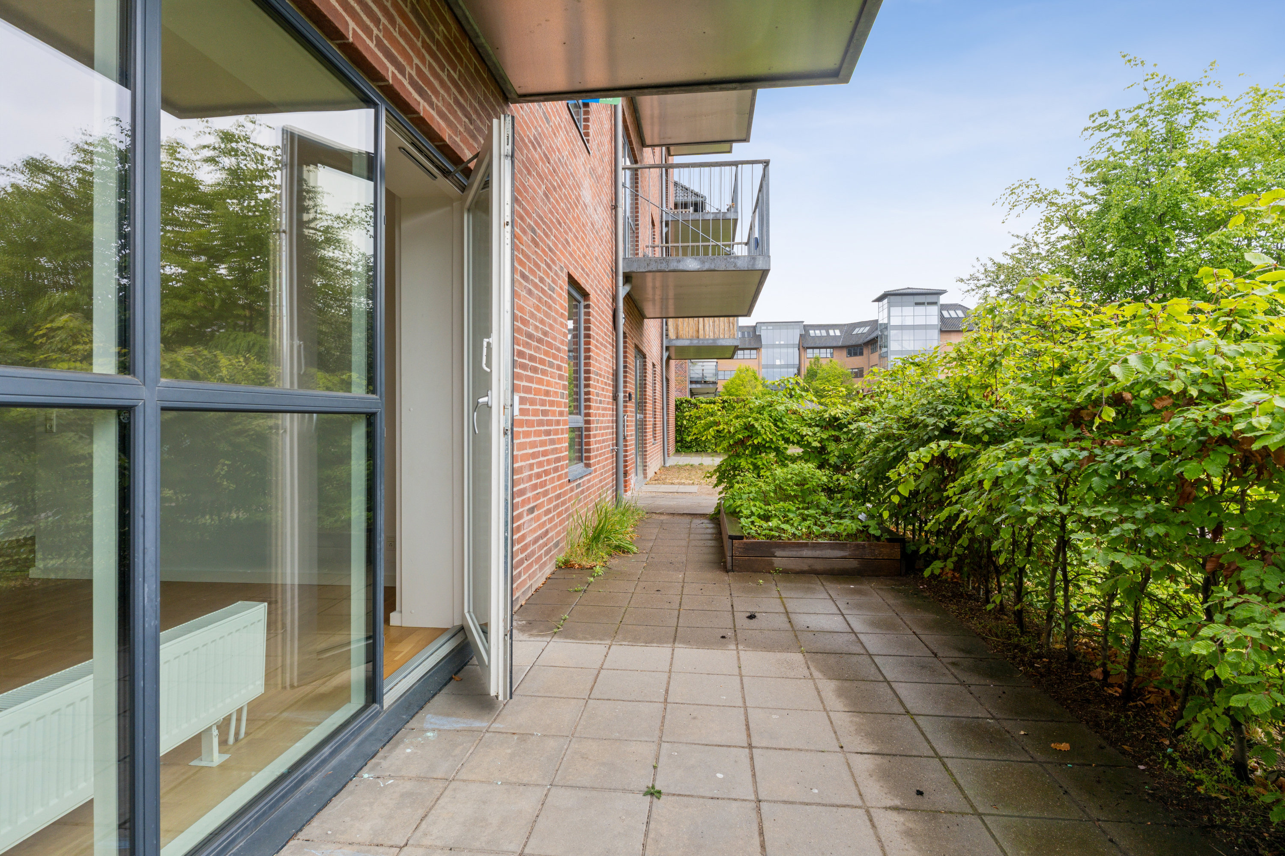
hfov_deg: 90.0
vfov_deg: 67.4
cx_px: 642
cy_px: 428
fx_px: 642
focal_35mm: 18
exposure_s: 1/80
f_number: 7.1
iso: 250
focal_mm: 12
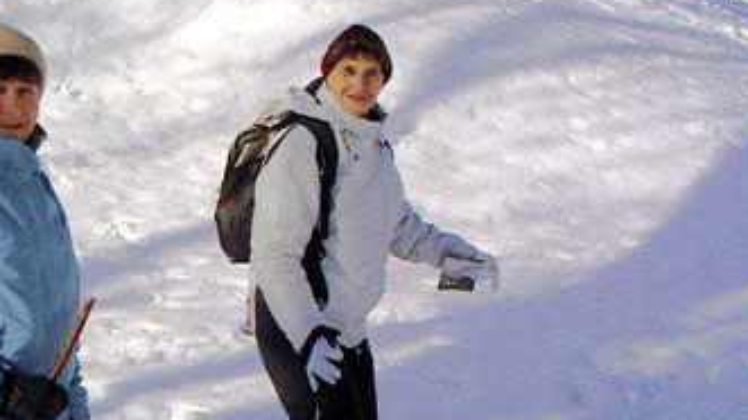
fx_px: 1487
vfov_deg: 16.0
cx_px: 154
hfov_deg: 27.7
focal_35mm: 75
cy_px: 332
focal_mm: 5.8
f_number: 4.8
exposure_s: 1/800
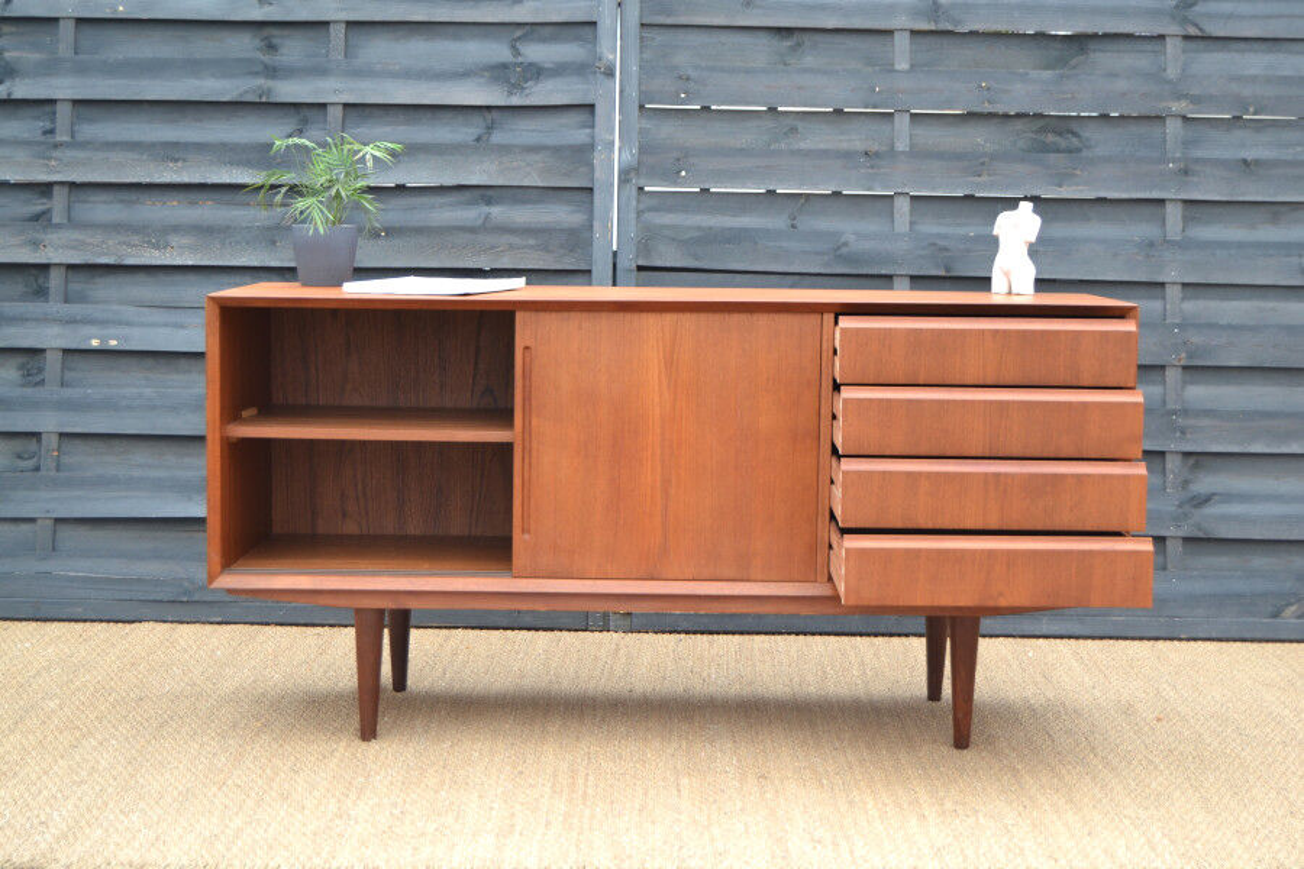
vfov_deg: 23.8
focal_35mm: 57
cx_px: 652
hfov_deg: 35.1
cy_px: 434
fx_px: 2065
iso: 220
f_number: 5.6
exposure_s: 1/125
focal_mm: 38
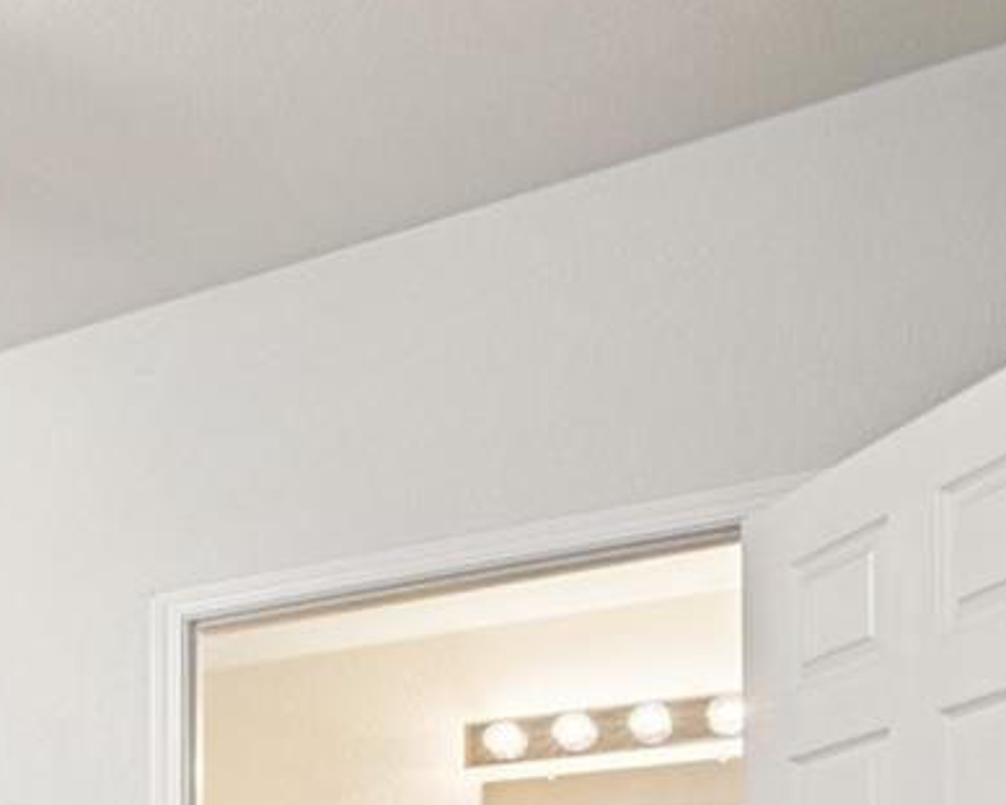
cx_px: -859
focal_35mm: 54
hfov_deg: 21.1
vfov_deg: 24.4
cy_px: 1061
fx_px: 1607
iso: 400
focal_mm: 14
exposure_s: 1/5
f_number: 8
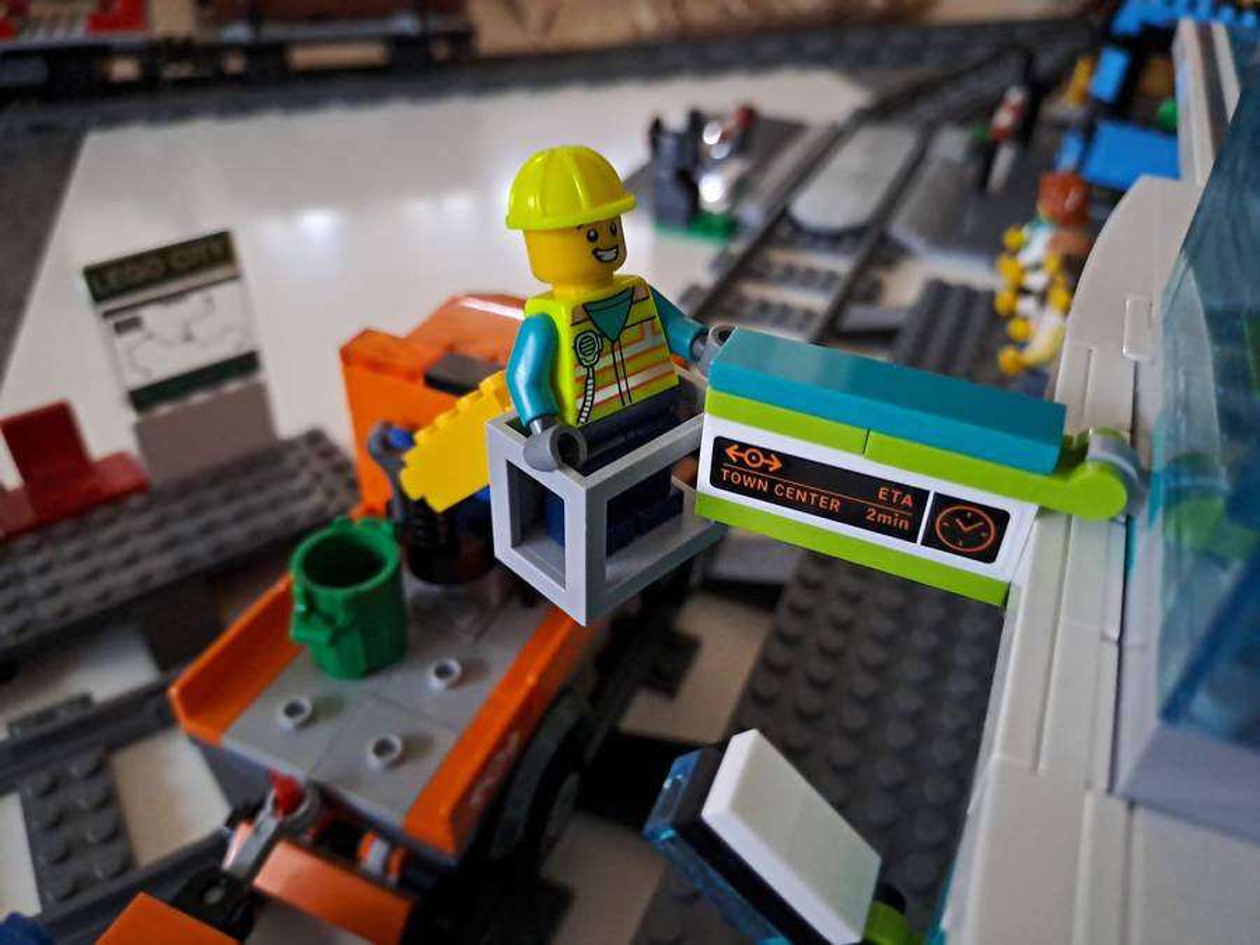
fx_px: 910
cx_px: 630
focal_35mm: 25
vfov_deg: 54.9
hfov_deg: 69.4
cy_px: 472
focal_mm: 4.65
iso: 500
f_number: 1.8
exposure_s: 1/20
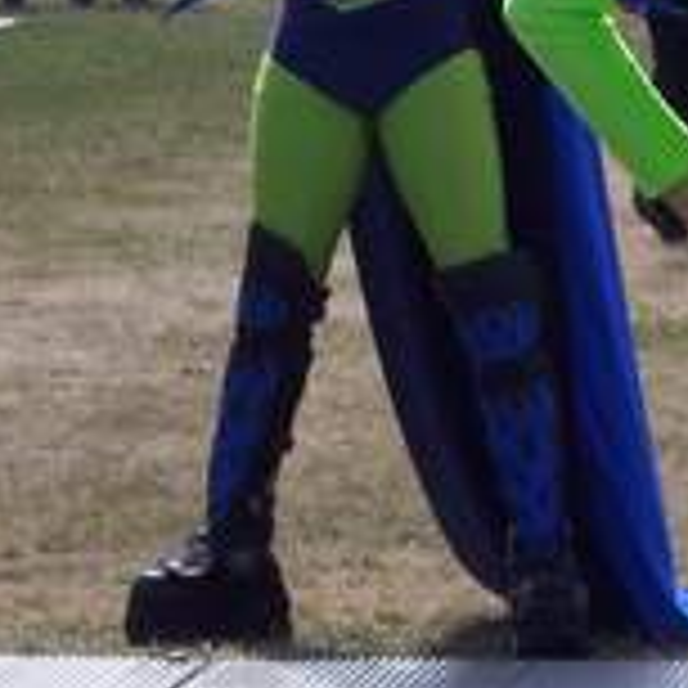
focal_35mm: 421
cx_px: 733
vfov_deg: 4.2
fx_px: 9467
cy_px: 13
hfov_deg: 4.2
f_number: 8
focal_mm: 24
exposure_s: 1/350
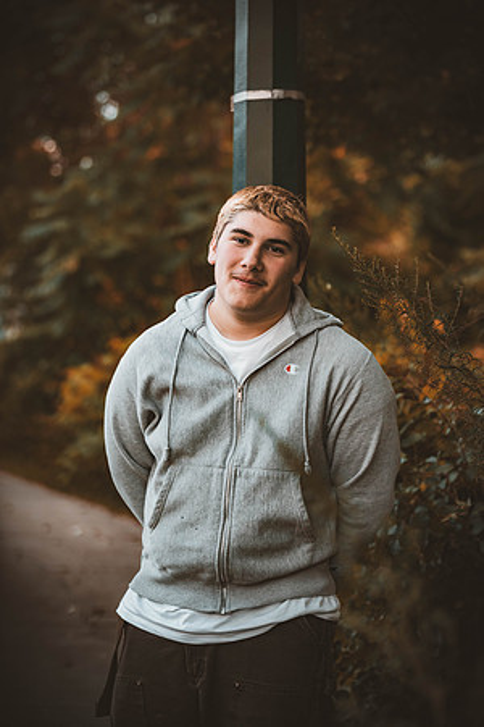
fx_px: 1815
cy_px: 364
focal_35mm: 90
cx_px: 242
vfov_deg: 22.6
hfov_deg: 15.2
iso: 1600
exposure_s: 1/400
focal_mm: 90
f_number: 2.8
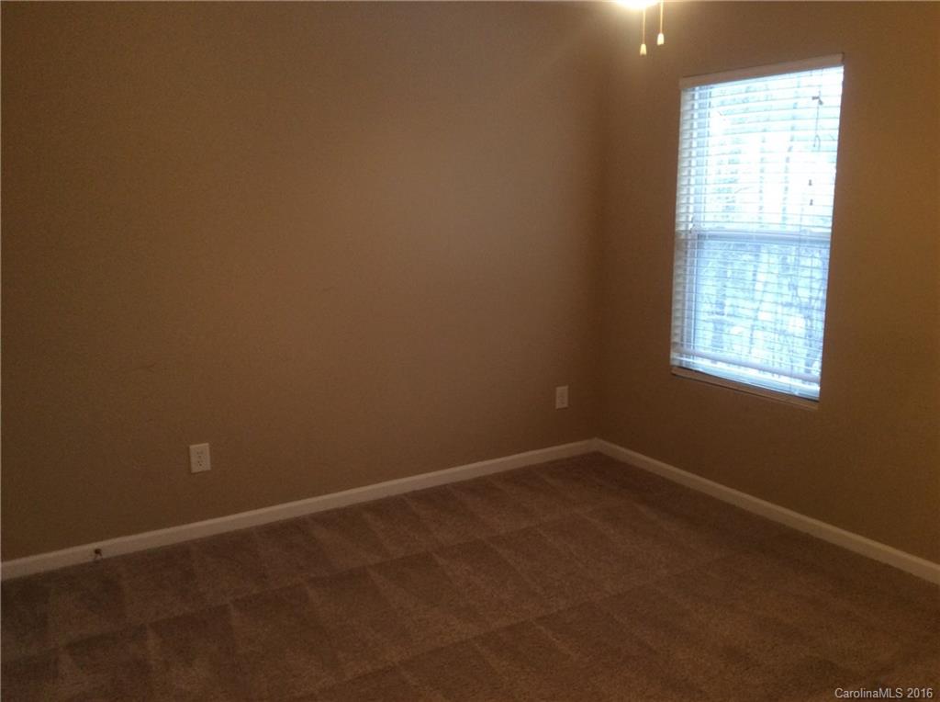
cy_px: 351
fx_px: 867
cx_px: 470
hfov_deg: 56.9
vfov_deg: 44.0
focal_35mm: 32
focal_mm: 3.3
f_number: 2.4
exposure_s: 1/24
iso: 100
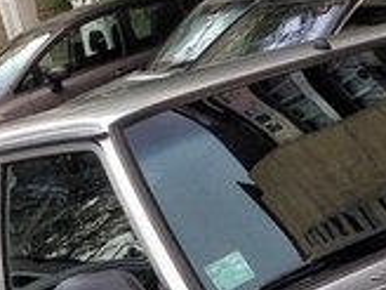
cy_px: 327
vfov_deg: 11.0
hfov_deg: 14.4
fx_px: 1483
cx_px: 454
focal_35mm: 133
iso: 50
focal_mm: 4.12
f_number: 2.4
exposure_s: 1/60
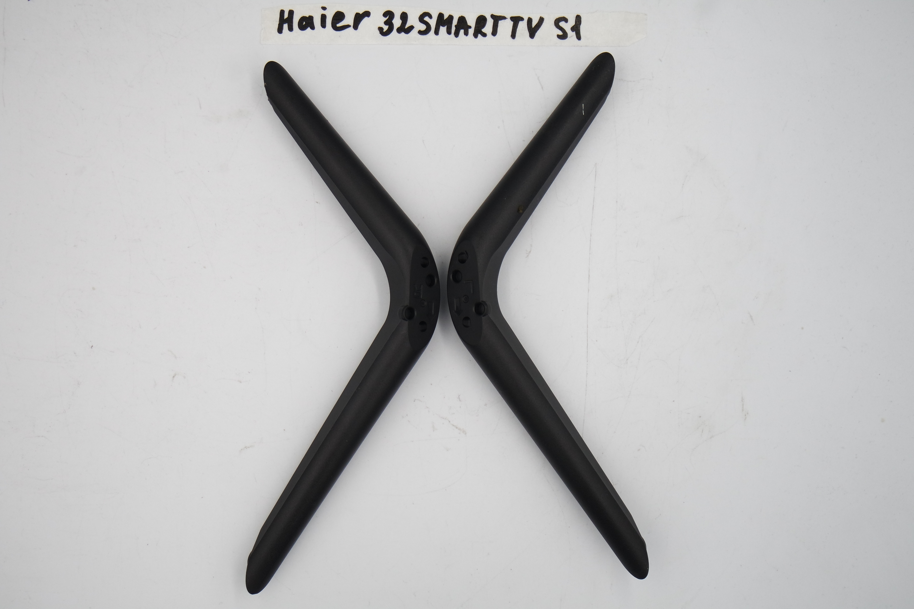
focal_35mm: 48
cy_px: 304
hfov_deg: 41.1
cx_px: 457
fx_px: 1219
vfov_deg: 28.1
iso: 160
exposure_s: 1/125
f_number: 4.5
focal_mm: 18
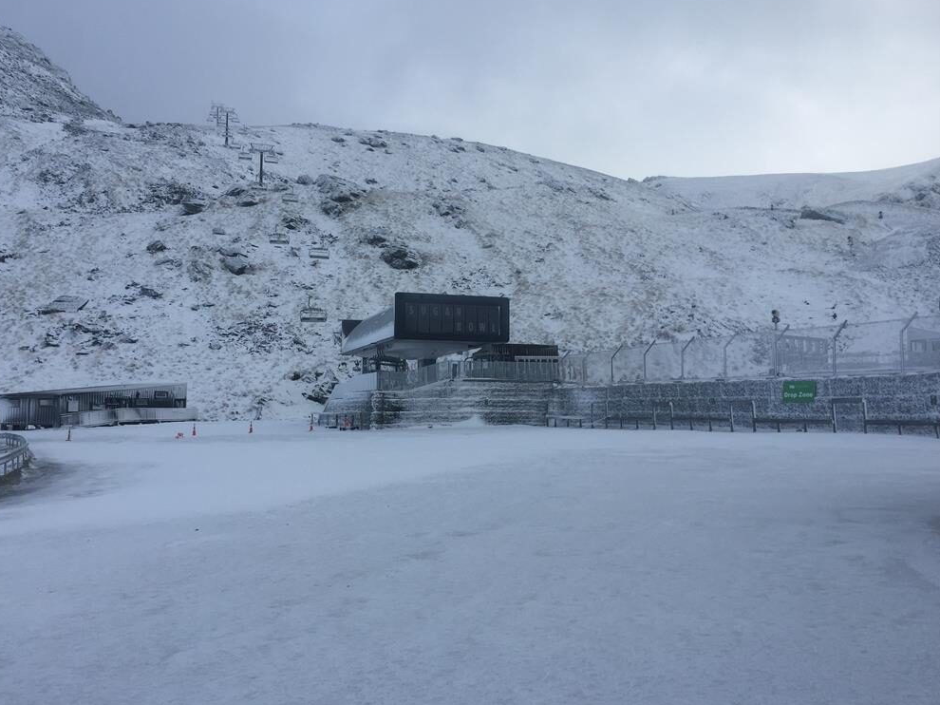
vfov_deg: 46.8
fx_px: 814
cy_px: 351
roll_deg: -0.1
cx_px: 461
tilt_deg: +3.7
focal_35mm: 30
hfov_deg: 60.0
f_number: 2.2
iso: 32
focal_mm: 4.15
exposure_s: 1/1721
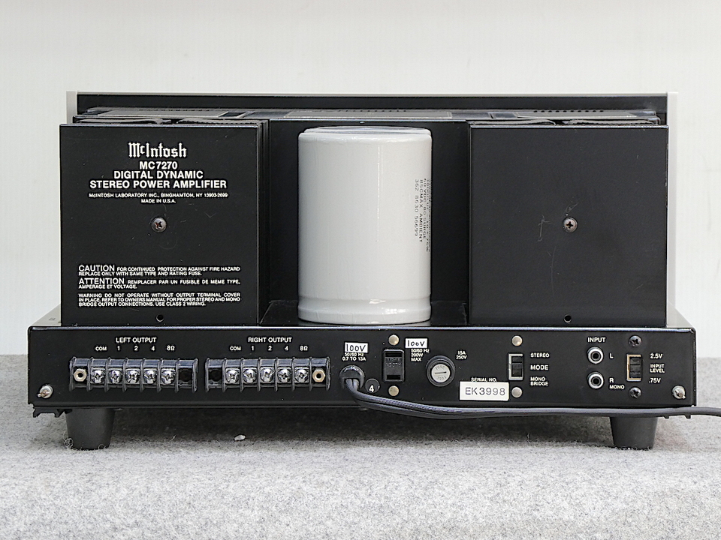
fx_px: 2812
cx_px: 360
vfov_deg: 11.0
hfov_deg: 14.6
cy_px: 270
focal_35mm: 135
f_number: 5.3
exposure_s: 1/10
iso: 200
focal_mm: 24.2
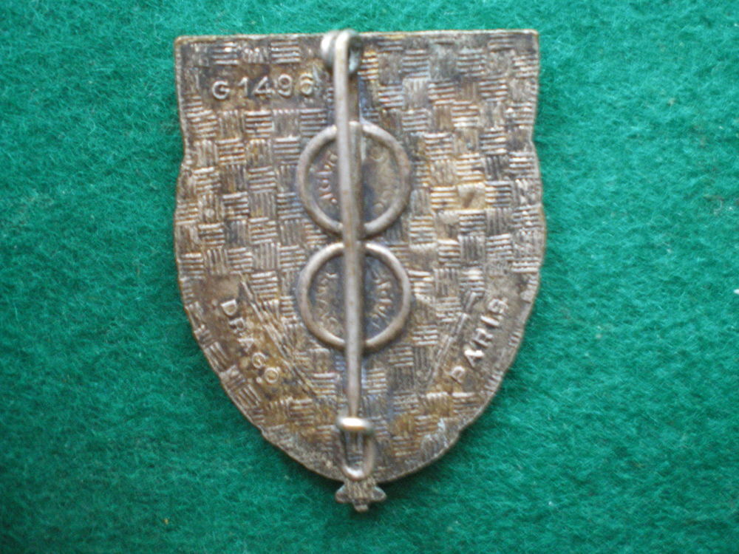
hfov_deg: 49.0
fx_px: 811
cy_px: 277
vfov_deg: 37.7
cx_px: 370
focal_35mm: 38
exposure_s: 1/8
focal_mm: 6.3
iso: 400
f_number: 3.1
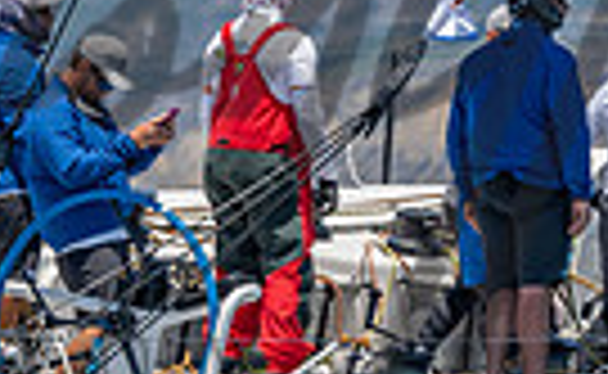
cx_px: -92
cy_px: -154
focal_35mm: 1376
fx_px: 22697
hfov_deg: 1.5
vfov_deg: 0.9
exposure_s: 1/1600
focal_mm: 260
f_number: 5.6
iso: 320
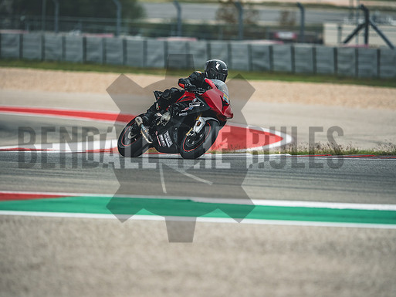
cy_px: 148
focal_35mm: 326
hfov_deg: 6.1
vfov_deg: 4.6
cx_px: 181
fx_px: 3730
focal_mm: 200
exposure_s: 1/1600
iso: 250
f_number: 2
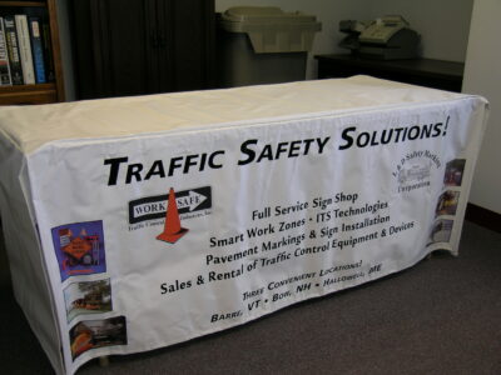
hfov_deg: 47.9
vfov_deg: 36.8
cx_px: 250
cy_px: 188
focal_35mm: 39
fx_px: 564
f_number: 3.1
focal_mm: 8
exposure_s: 1/30
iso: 50
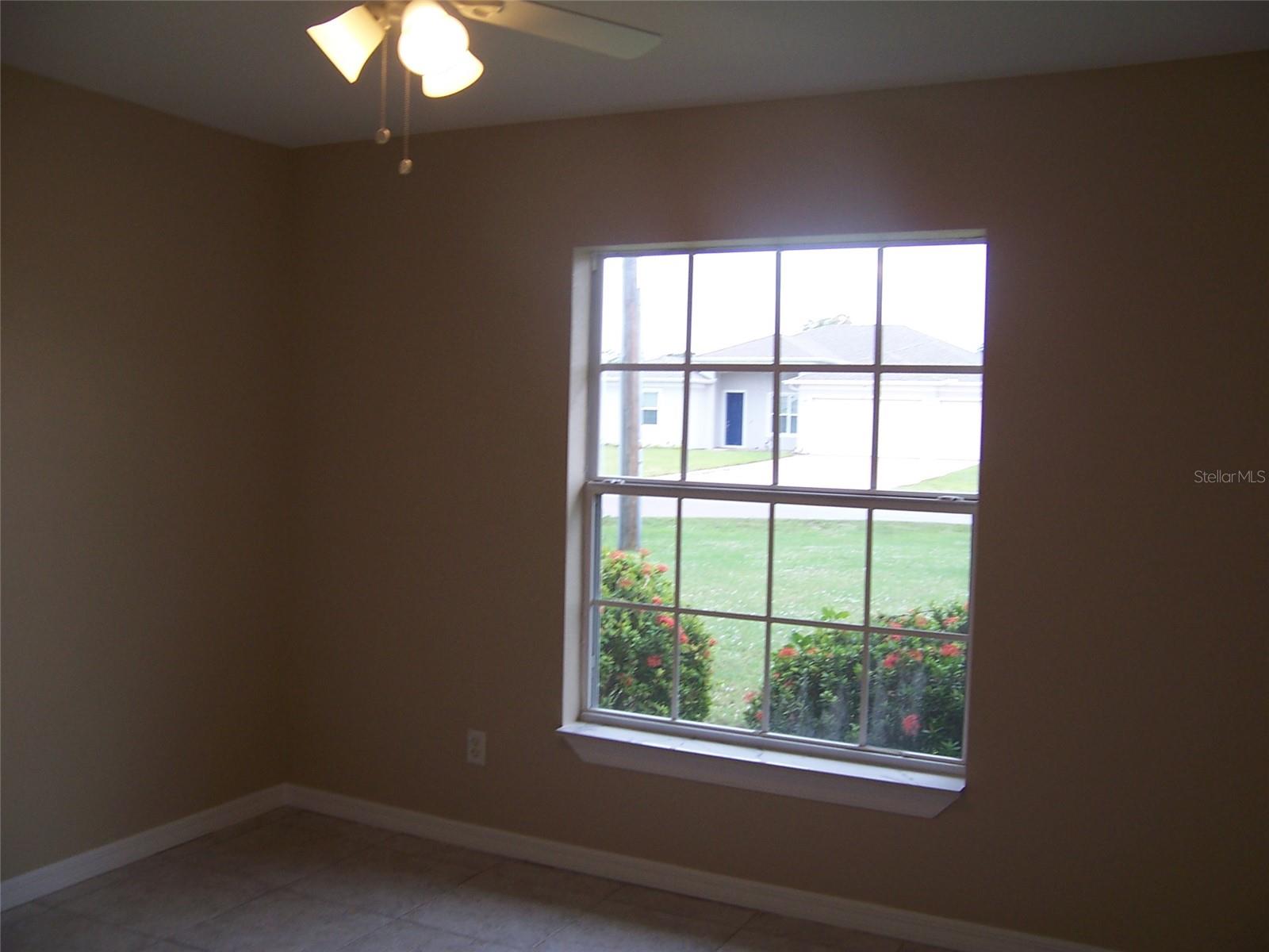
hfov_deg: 55.4
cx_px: 634
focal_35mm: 33
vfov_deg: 42.9
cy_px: 476
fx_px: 1210
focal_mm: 5.5
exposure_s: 1/90
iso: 80
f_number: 3.4
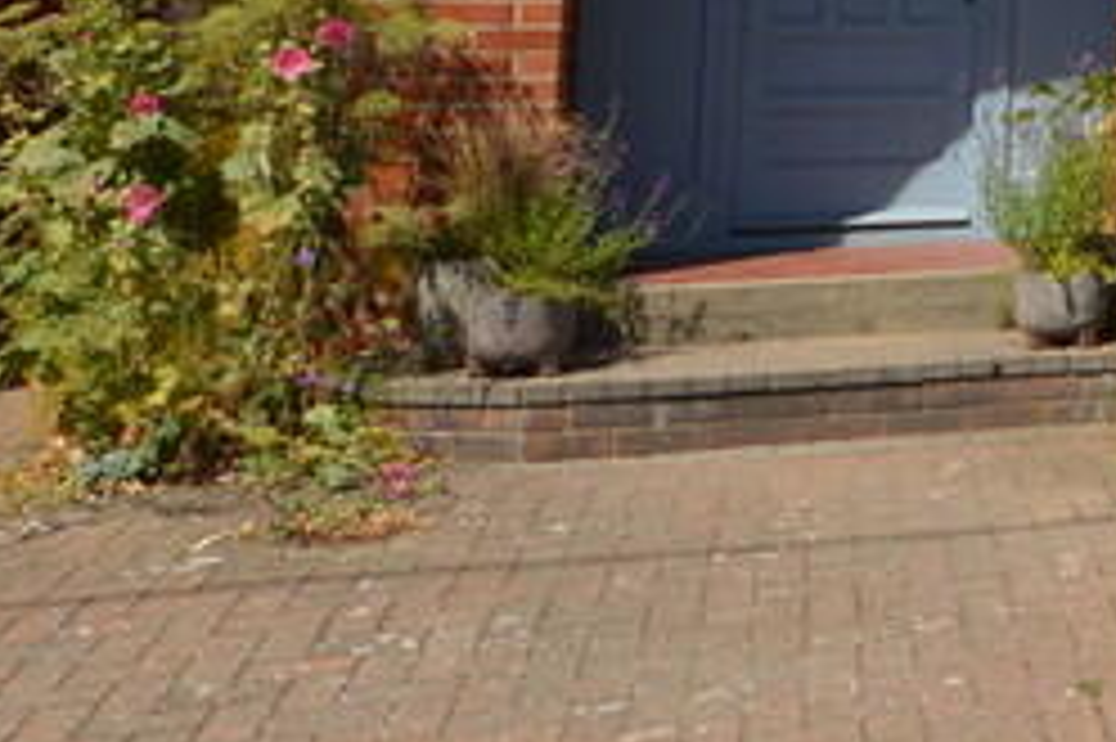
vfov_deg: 20.2
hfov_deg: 24.8
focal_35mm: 62
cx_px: 1678
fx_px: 1921
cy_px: -200
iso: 100
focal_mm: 10
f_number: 10
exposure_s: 1/200
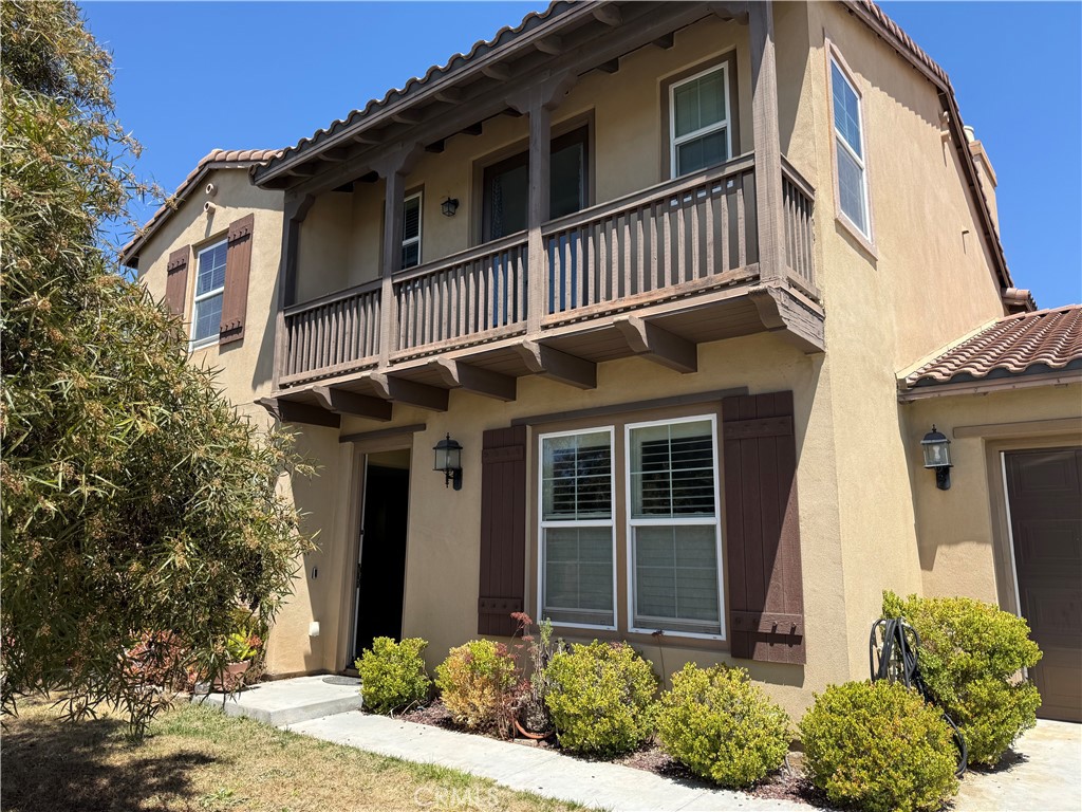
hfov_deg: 71.6
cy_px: 406
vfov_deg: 56.8
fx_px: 750
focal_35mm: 24
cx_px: 541
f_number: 1.78
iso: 80
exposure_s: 1/3021
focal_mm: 6.76
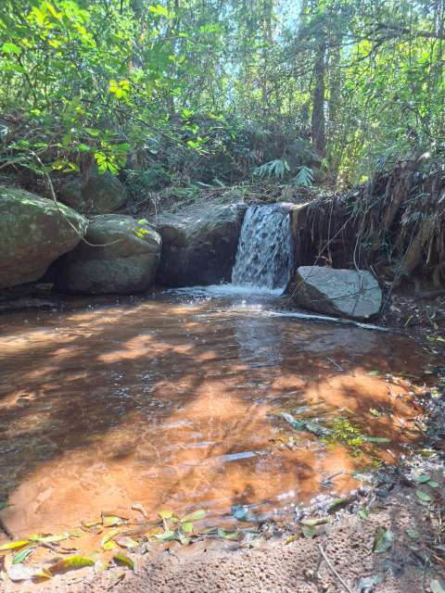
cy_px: 296
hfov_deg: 58.9
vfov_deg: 73.9
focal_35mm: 23
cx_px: 222
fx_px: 394
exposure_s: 1/100
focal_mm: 5.54
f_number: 1.8
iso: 80
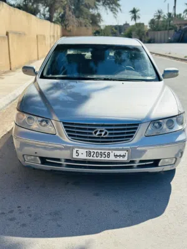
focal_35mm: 48
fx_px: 346
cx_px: 94
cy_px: 124
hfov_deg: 30.3
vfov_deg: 39.7
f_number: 1.78
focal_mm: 6.86
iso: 100
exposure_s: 1/5000
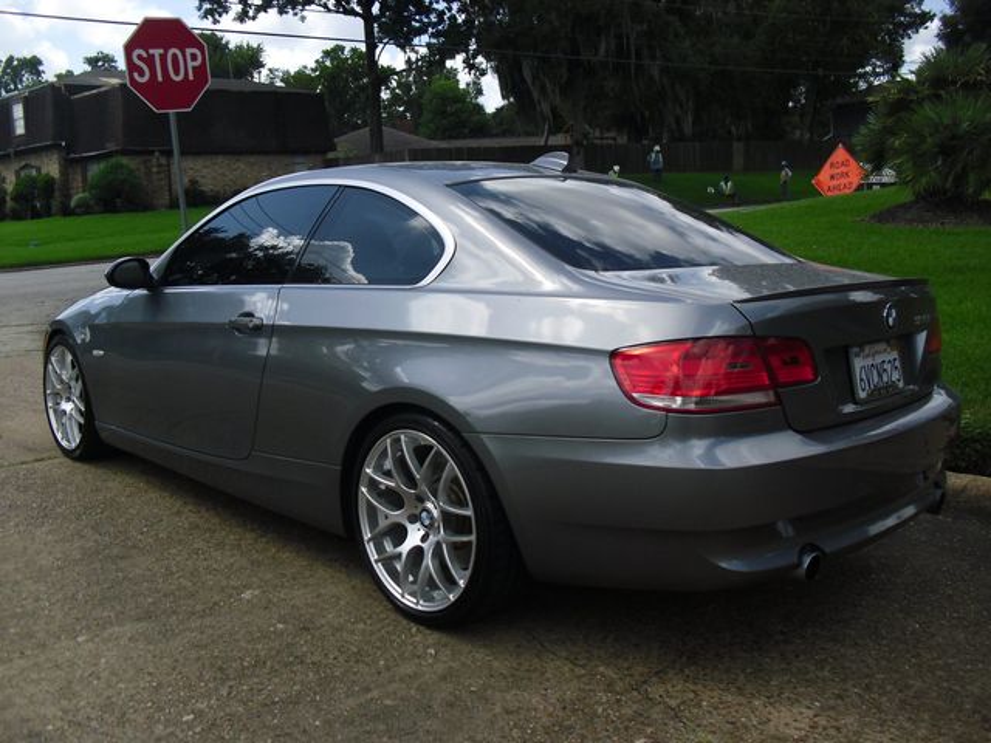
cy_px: 372
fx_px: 1031
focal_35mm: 36
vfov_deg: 39.7
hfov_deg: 51.4
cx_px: 496
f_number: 7.8
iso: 100
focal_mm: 6.3
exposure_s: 1/160
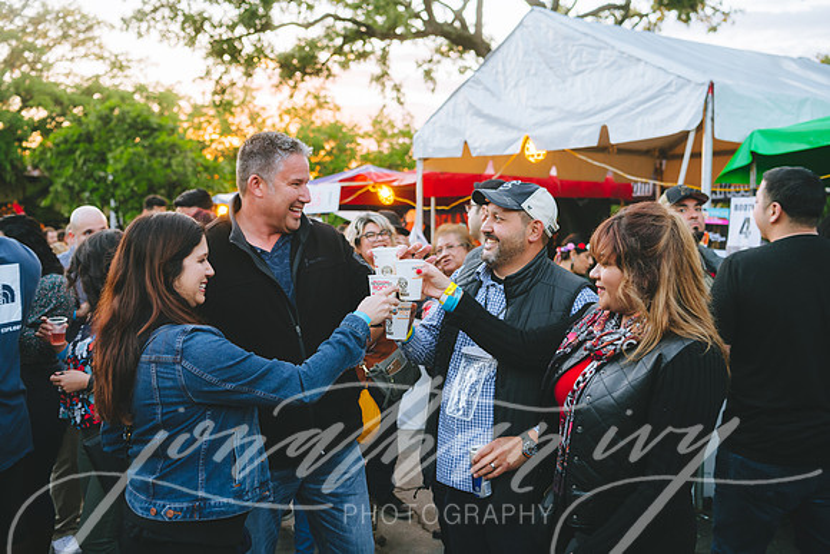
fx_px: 830
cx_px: 415
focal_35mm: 36
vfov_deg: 36.9
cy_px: 277
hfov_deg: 53.1
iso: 180
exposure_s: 1/100
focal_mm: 36
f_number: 3.5
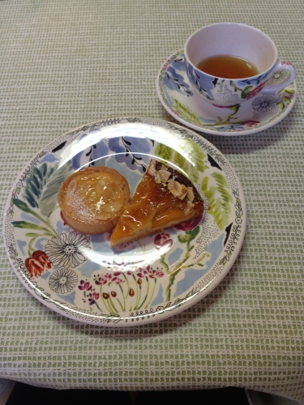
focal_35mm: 35
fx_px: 410
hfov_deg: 40.7
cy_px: 202
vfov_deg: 52.6
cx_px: 152
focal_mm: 4.28
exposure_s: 1/20
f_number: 2.4
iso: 80
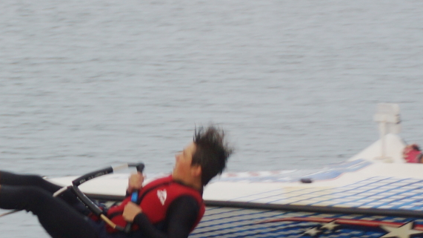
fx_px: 2467
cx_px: 184
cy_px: 192
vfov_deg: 5.5
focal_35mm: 220
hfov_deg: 9.8
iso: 125
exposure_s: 1/125
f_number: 5.6
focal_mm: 80
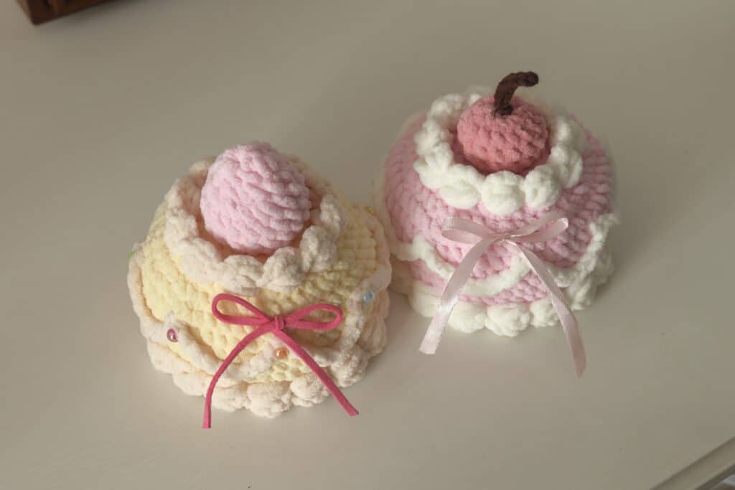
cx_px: 368
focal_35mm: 44
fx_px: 898
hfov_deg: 44.5
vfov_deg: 30.5
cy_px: 245
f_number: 5
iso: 160
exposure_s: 1/15
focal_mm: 29.6
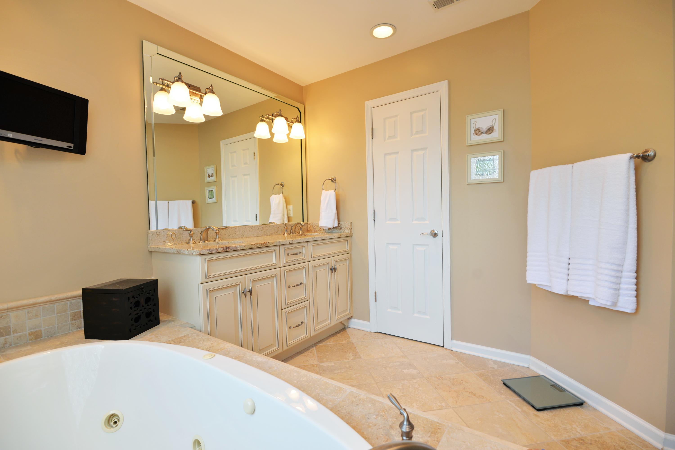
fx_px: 300
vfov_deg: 73.8
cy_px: 225
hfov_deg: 96.7
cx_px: 338
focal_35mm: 16
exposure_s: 1/80
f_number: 4.5
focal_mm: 16
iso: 200
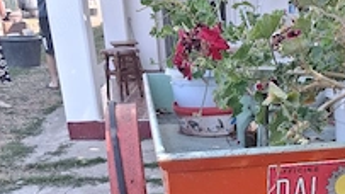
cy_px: 298
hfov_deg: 35.4
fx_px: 530
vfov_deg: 18.2
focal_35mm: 58
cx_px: 246
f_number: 1.8
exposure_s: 1/120
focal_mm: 4
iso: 32
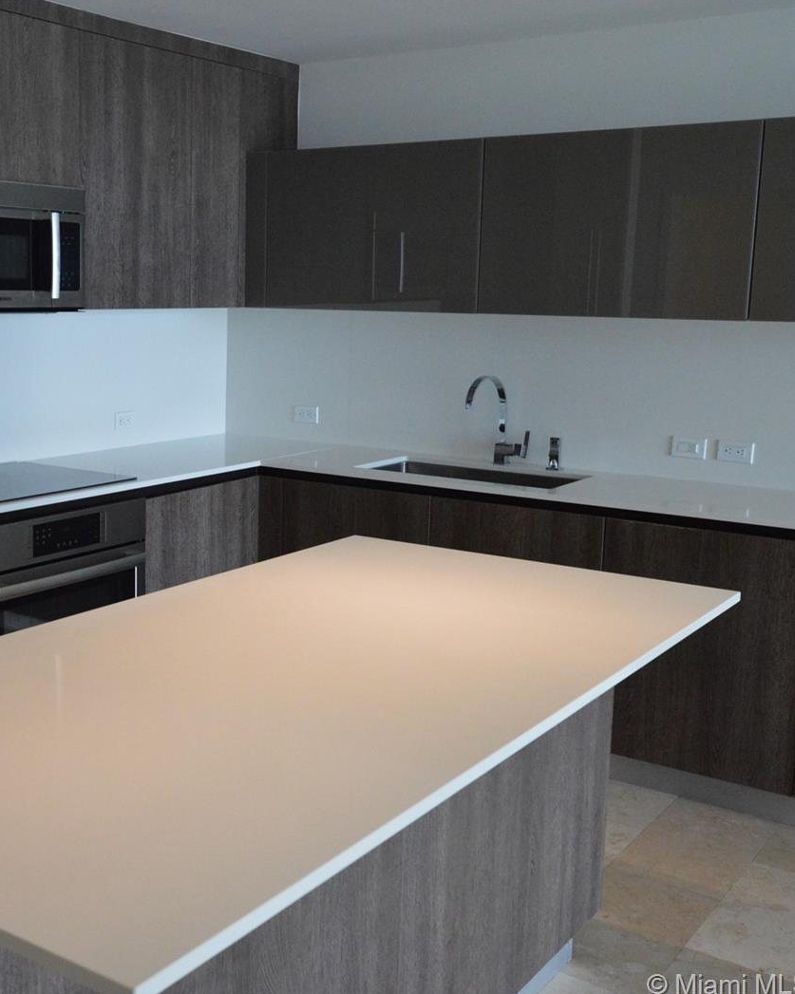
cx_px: 196
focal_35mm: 43
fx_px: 1265
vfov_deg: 42.9
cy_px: 500
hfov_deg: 34.1
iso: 2800
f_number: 3.5
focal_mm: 20
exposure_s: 1/500
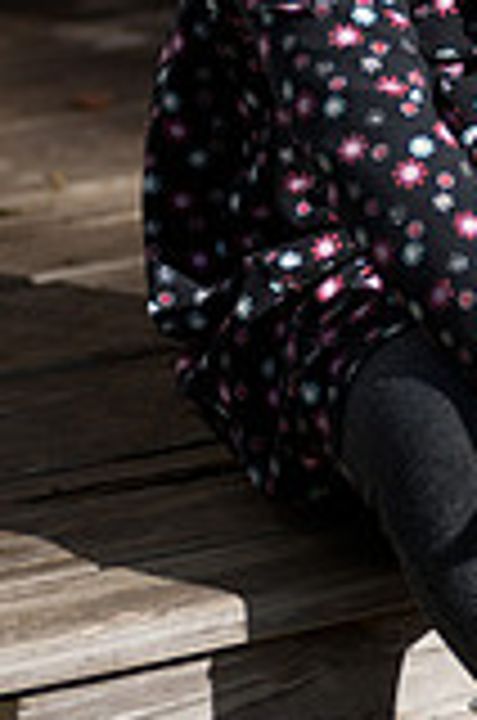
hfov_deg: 4.4
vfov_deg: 6.7
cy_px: 248
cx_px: 493
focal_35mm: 309
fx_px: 6168
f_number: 2.8
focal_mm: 110
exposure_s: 1/4000
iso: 200
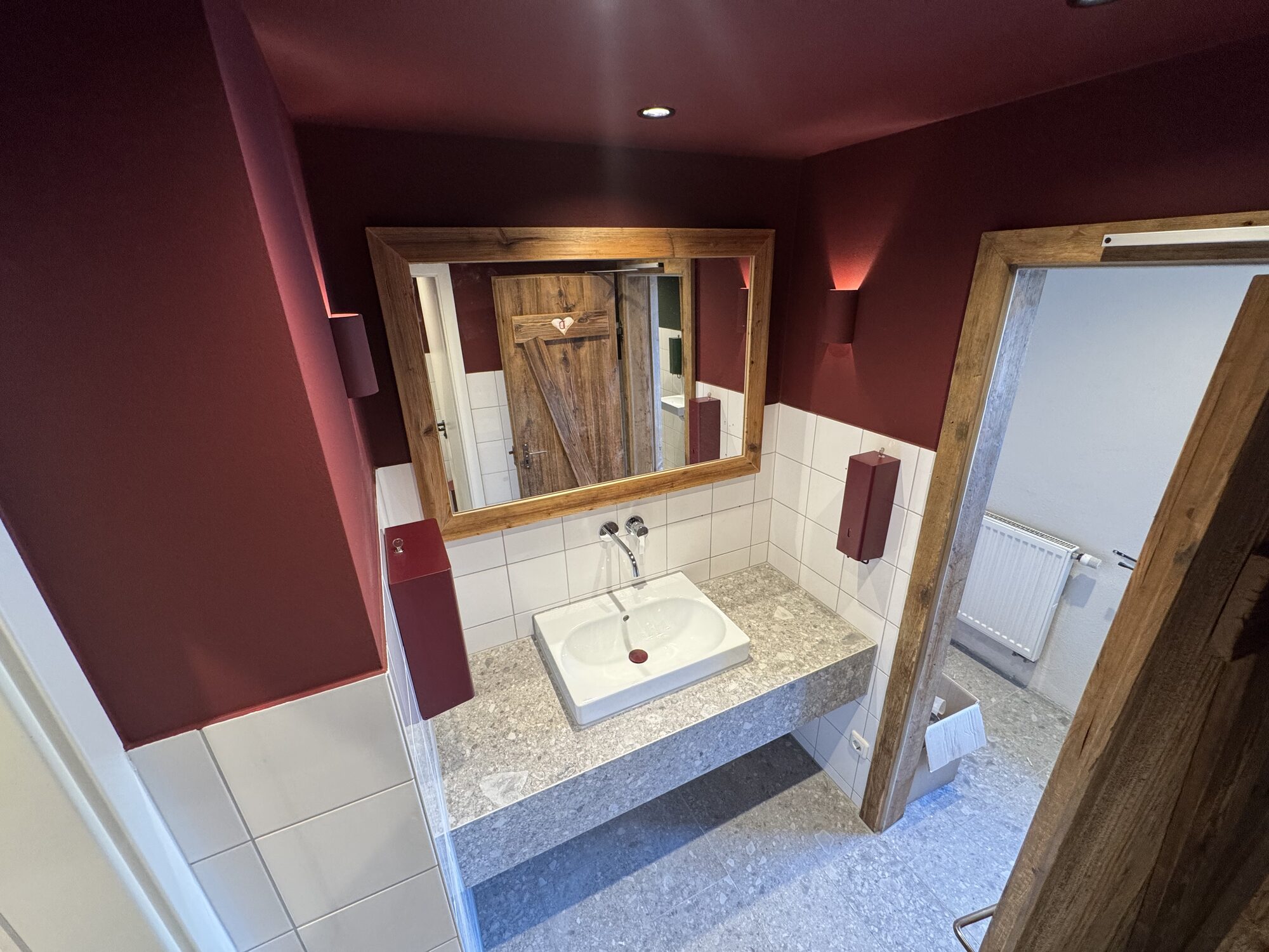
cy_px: 476
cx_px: 634
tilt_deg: -22.5
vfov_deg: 85.7
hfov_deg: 102.1
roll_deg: +2.3
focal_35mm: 14
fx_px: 513
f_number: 2.2
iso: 250
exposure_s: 1/100
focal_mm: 2.22
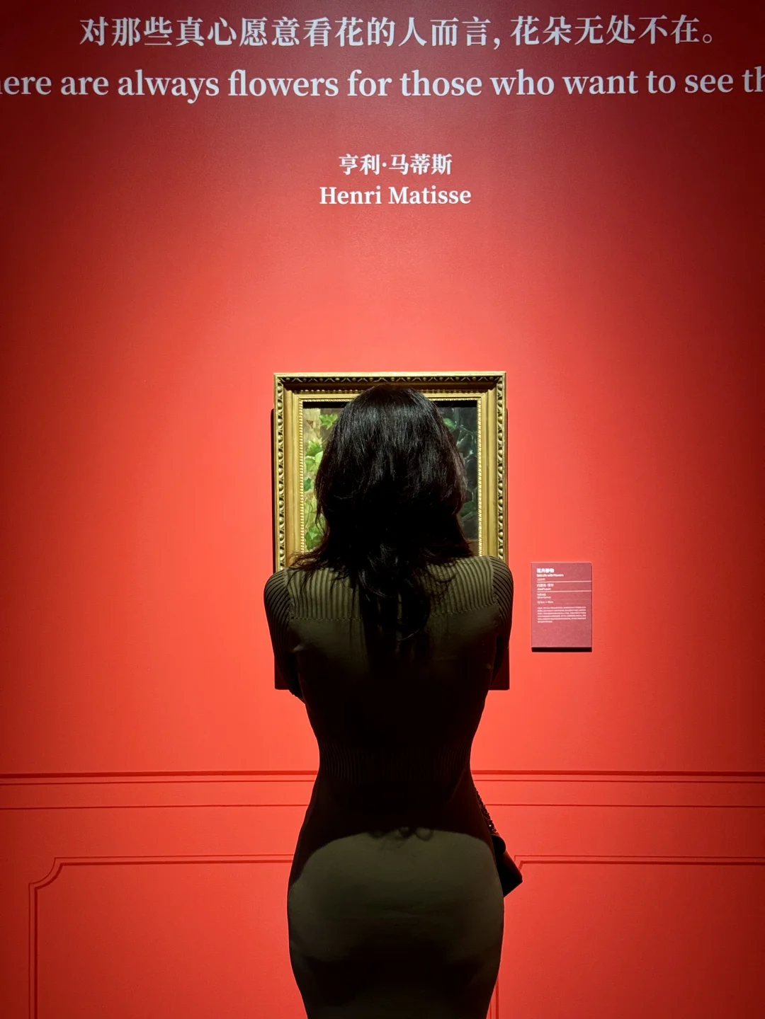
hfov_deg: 30.3
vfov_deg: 39.7
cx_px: 382
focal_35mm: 48
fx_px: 1414
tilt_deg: +0.0
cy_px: 510
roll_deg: +0.3
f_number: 1.78
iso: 160
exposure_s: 1/50
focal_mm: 6.76
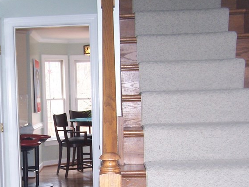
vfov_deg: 21.0
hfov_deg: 27.6
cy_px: 151
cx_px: 51
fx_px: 496
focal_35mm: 69
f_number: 2.8
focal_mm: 6.3
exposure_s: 1/60
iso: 140
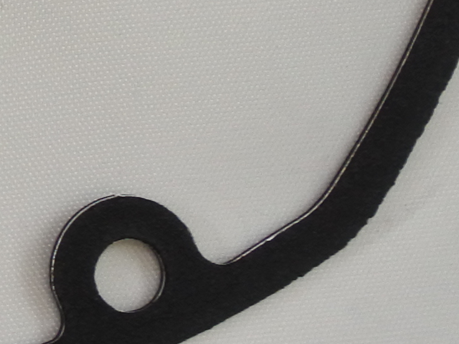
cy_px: -409
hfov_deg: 7.4
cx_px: -1077
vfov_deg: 6.4
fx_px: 2982
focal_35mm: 225
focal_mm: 11.6
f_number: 3.8
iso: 250
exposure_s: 1/250
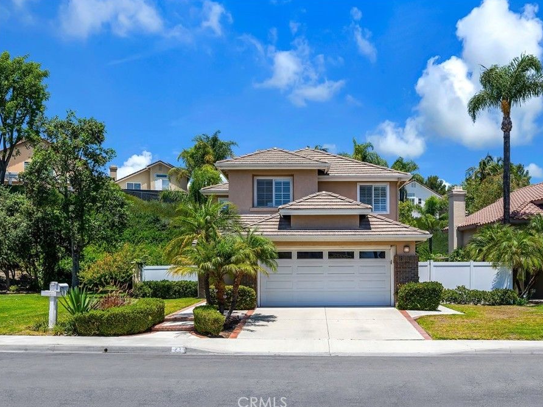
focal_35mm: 32
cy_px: 204
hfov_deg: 56.6
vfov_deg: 44.2
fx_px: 502
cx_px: 309
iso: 100
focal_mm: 19.5
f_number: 9
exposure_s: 1/250
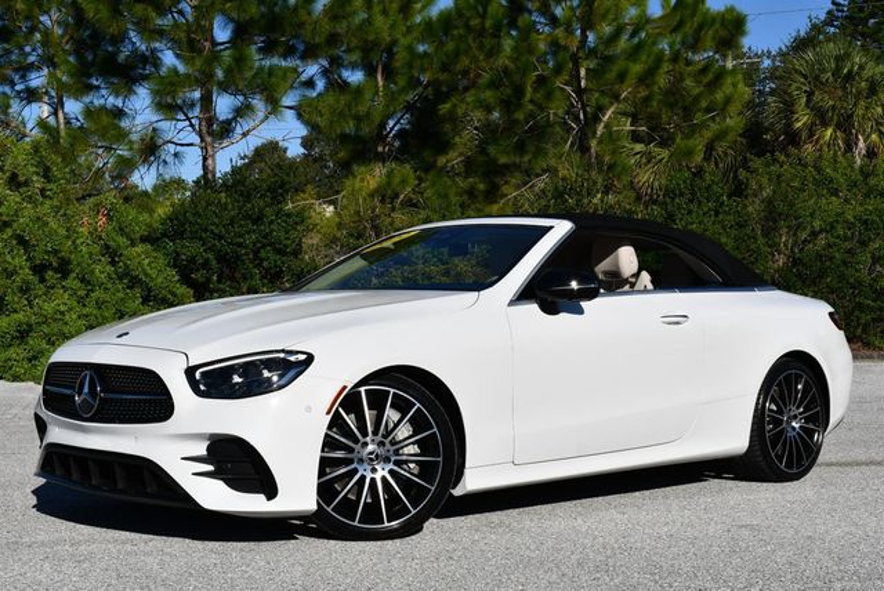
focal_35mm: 56
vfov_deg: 24.2
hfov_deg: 35.6
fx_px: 1376
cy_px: 296
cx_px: 442
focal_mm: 28
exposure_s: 1/400
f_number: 10
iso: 100
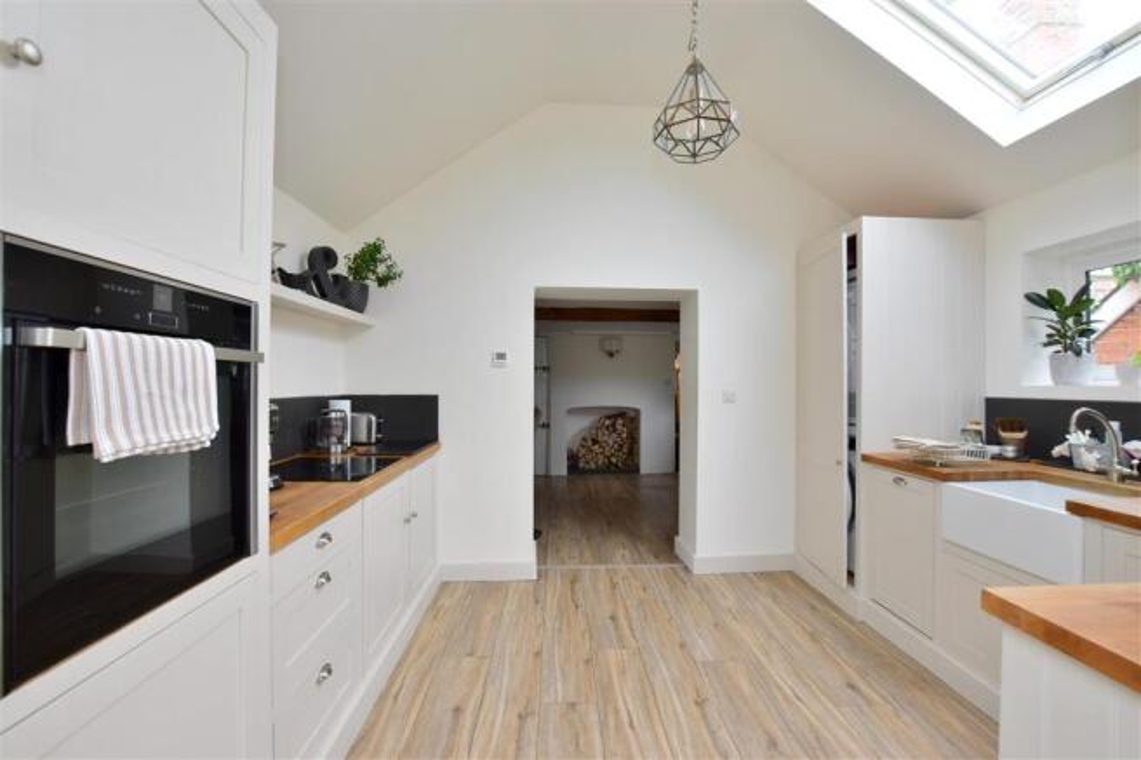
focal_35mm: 15
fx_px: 475
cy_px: 380
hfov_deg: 100.4
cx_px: 570
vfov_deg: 77.3
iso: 400
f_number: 11
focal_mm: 10
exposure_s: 1/3
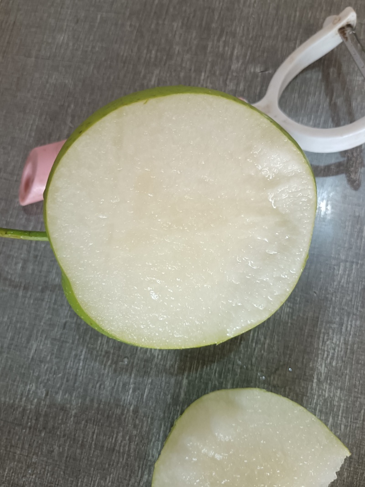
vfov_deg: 65.3
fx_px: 380
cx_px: 182
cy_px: 244
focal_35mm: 27
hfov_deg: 51.3
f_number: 1.9
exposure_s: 1/33.3
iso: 871
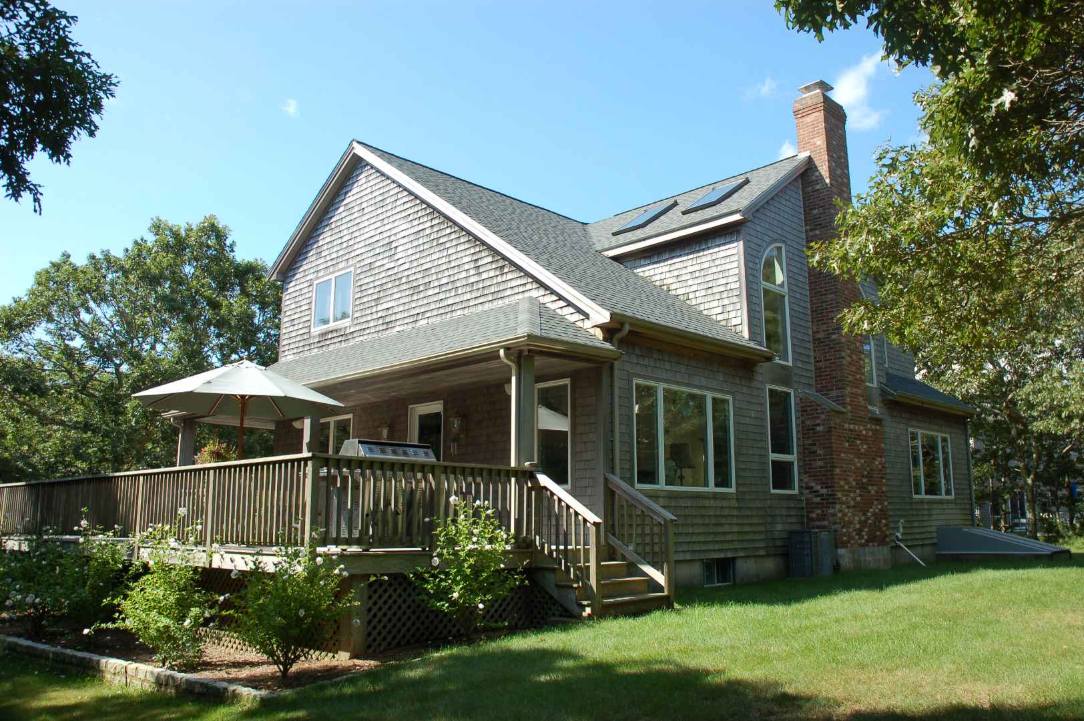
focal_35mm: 27
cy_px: 360
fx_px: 812
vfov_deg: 47.9
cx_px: 542
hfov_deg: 67.4
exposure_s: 1/200
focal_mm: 18
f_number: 7.1
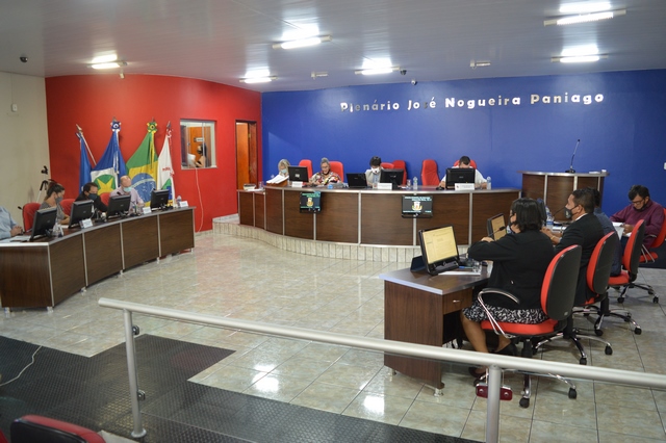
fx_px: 499
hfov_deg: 67.4
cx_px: 333
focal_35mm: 27
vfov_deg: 47.9
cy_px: 222
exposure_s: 1/15
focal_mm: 18
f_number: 3.5
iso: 720
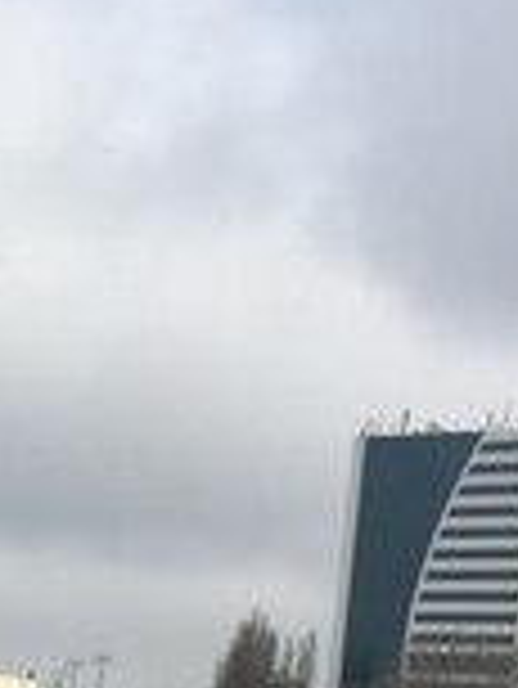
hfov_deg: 11.0
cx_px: -464
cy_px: 870
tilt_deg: -1.0
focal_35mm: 125
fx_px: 2491
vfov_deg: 15.1
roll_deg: -5.9
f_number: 2.2
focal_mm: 4.15
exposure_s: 1/1364
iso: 32
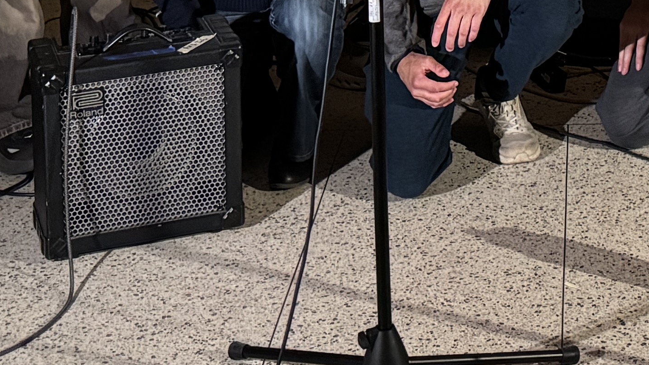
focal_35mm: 105
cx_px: 688
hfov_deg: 19.6
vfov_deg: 10.4
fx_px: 1807
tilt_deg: -4.8
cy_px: -408
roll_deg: +0.5
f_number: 1.78
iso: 800
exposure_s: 1/60
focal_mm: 6.76
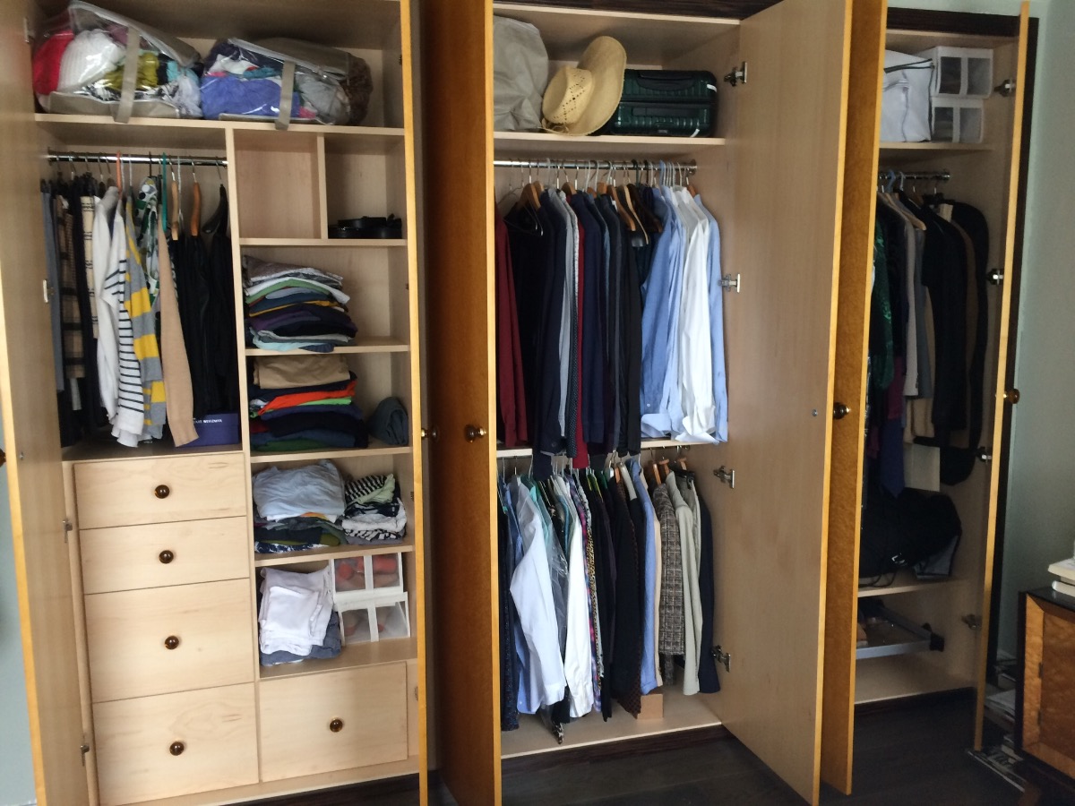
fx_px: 901
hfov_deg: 61.7
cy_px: 403
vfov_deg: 48.2
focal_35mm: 29
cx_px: 538
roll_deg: +2.6
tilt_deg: -7.5
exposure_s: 1/33
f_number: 2.2
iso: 100
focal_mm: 4.15
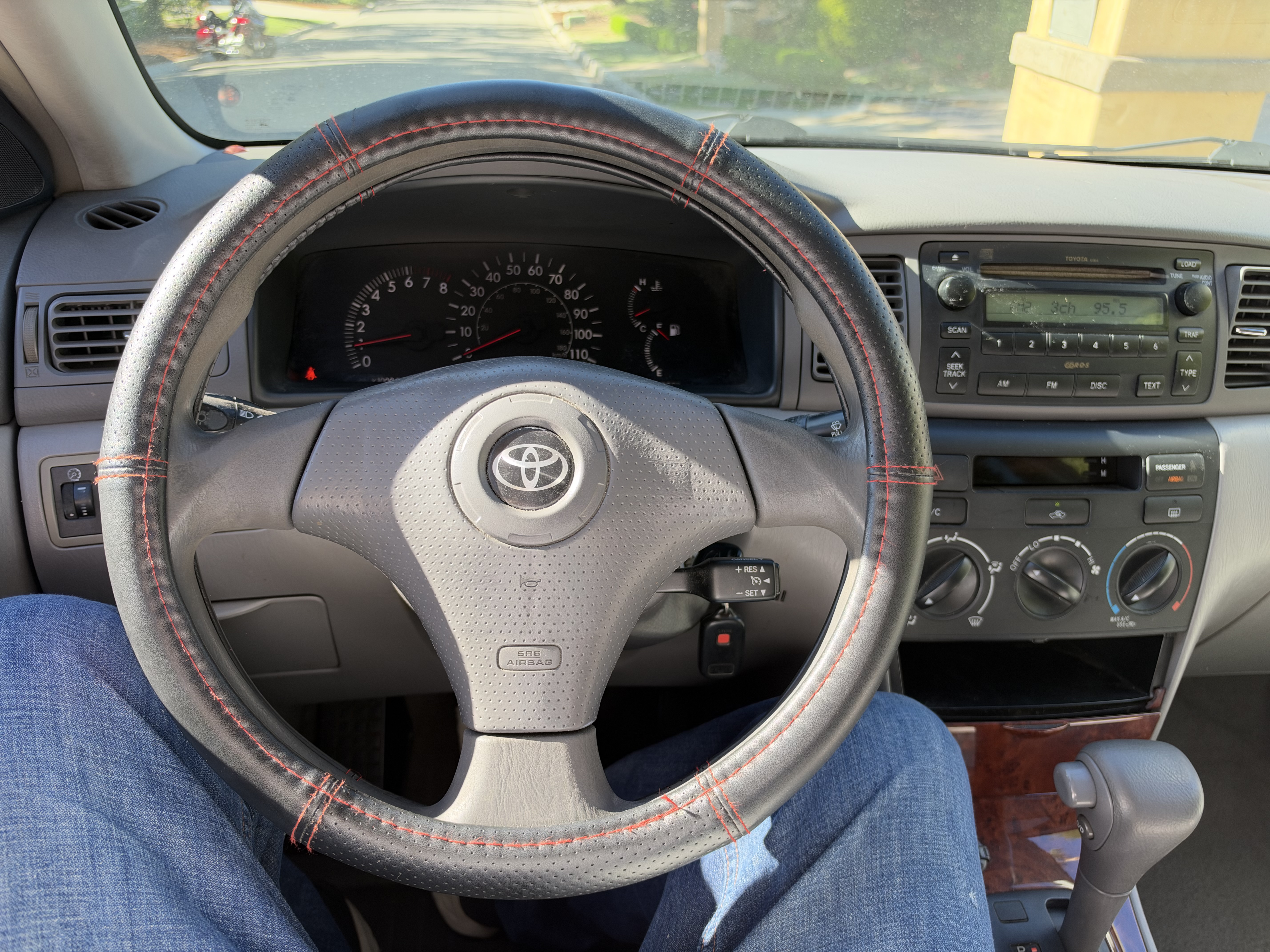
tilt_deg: -32.1
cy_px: 476
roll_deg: -0.3
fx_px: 881
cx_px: 635
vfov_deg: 56.8
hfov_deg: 71.6
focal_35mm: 24
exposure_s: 1/248
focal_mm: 6.93
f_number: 1.8
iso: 80
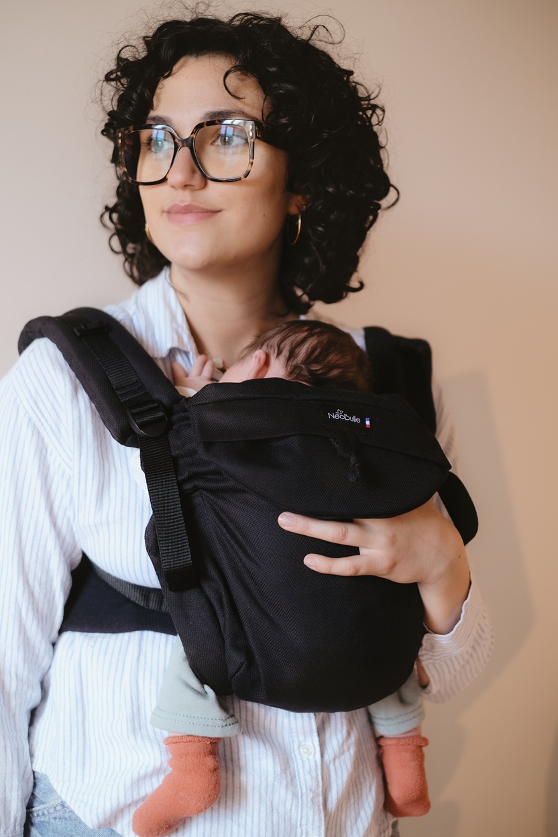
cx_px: 279
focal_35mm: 53
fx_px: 1232
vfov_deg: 37.5
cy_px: 418
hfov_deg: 25.5
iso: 400
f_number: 1.8
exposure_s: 1/160
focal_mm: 35
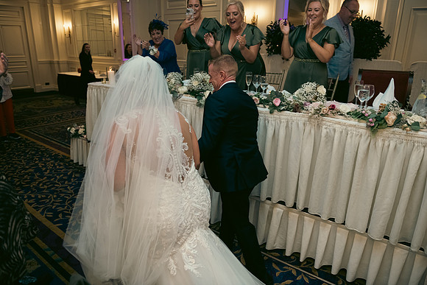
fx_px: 285
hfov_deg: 73.7
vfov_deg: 53.2
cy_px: 142
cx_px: 214
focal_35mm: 24
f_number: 3.5
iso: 800
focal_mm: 24
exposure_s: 1/160
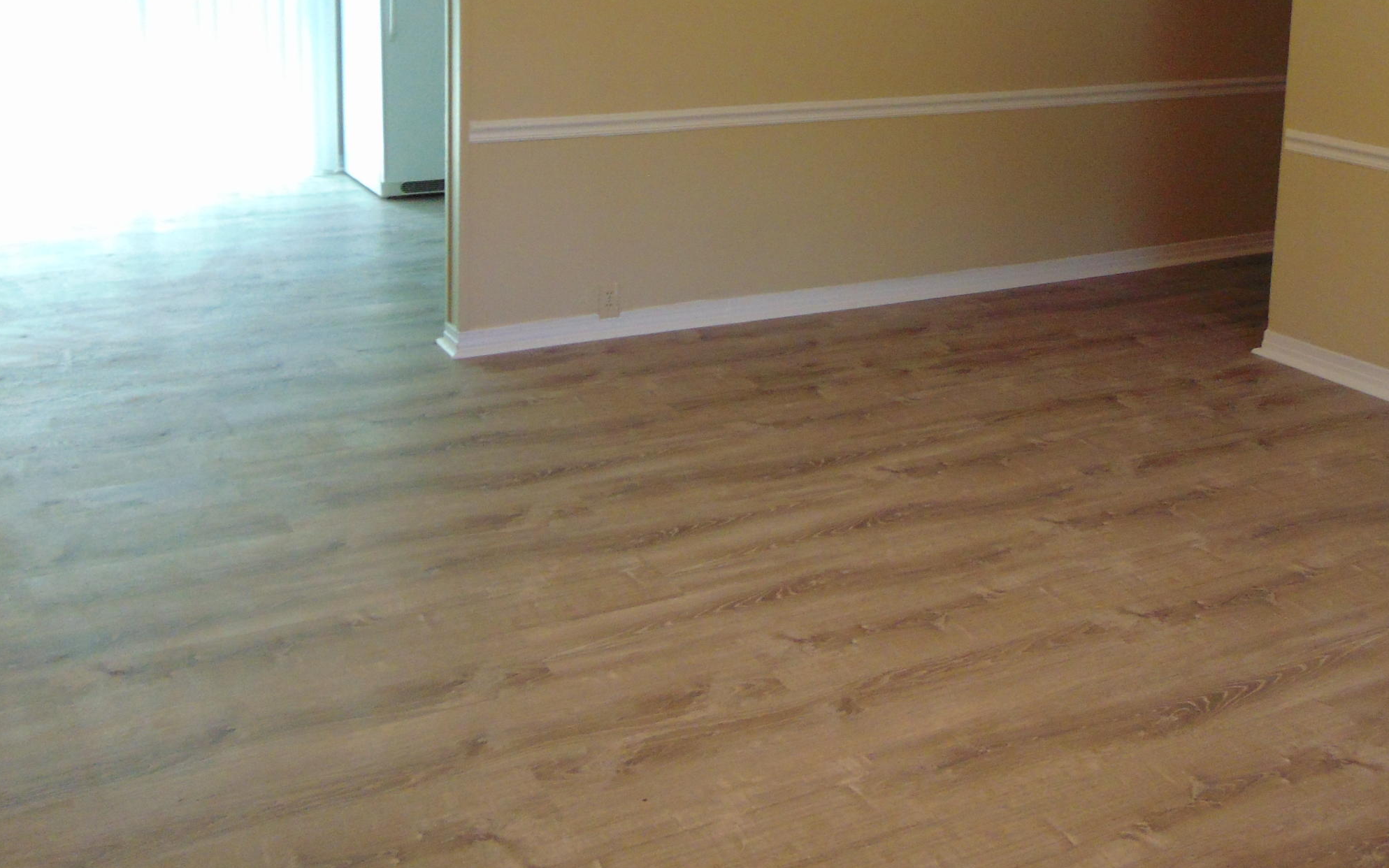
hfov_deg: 49.3
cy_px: 129
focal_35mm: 40
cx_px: 721
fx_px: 1514
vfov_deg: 30.9
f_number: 3
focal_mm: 4.5
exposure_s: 1/30
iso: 200
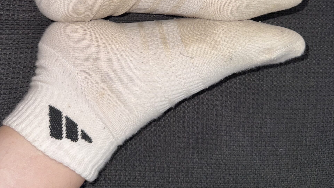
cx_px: 167
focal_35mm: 35
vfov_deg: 31.8
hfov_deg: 56.6
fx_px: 310
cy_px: 12
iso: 50
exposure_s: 1/4
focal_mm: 6.76
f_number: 1.78
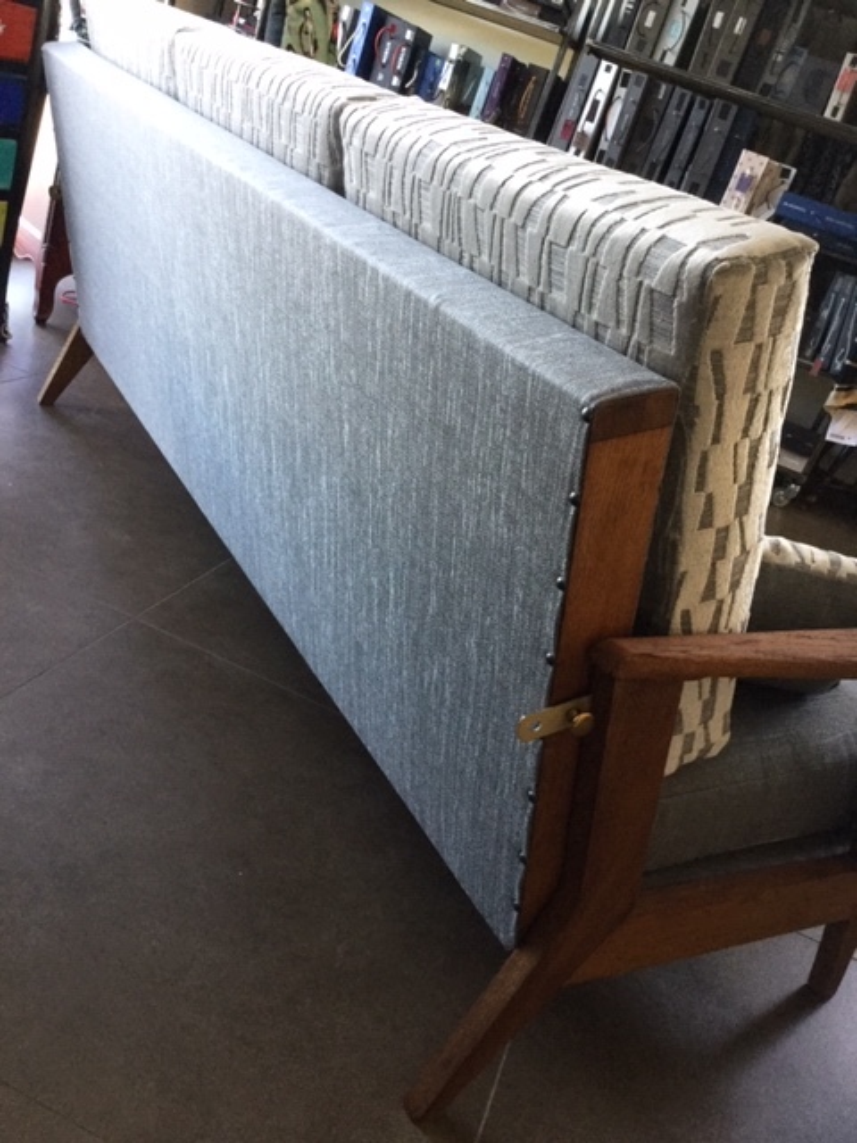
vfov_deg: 58.4
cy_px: 572
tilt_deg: -24.0
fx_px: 1023
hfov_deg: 45.4
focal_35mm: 31
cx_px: 428
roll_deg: -19.5
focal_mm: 3.3
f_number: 2.4
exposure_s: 1/33
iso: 125
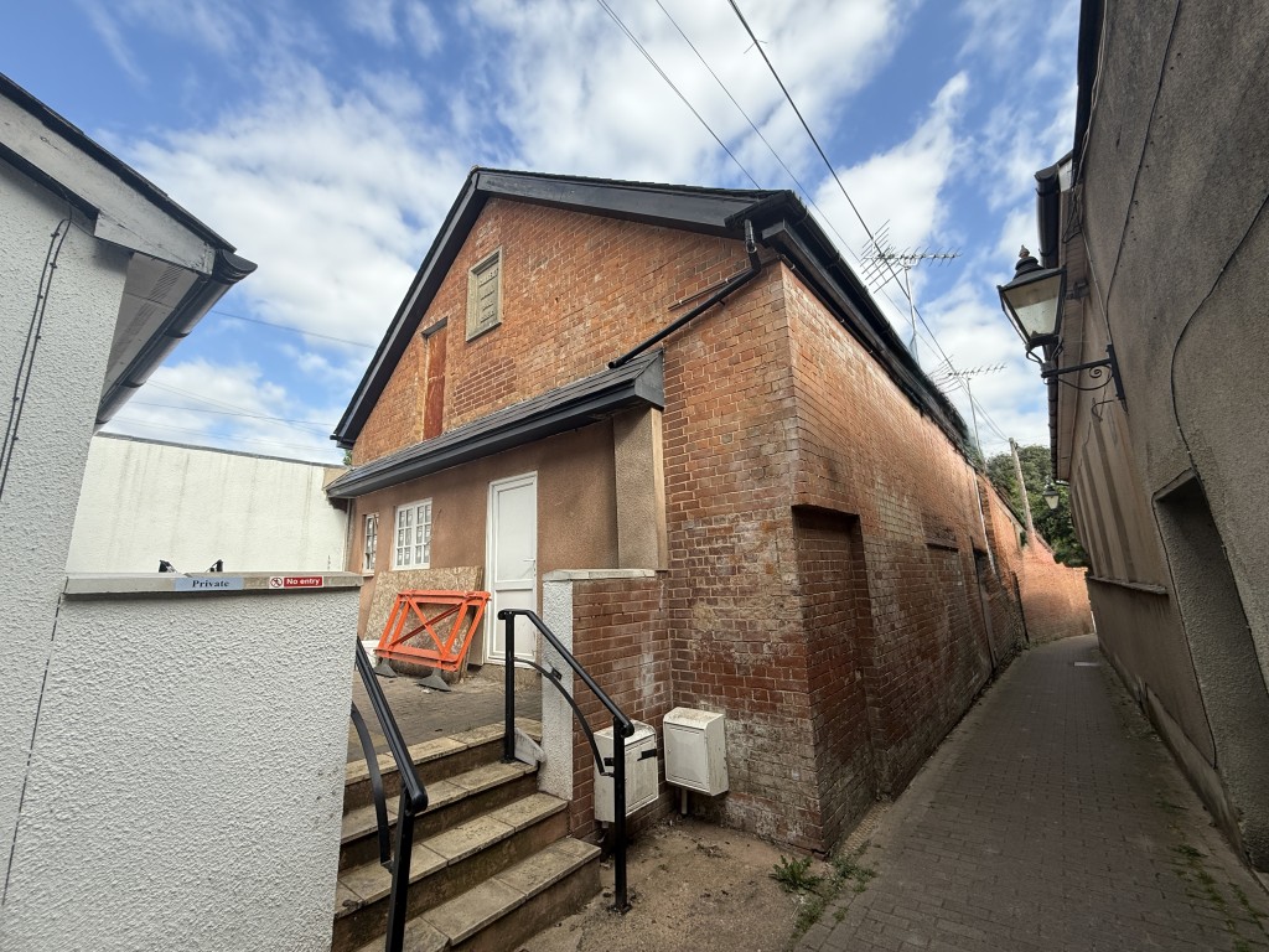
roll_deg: +1.4
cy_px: 476
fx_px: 513
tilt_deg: +12.2
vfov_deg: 85.7
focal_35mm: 14
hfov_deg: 102.1
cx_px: 634
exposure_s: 1/694
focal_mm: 2.22
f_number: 2.2
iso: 64
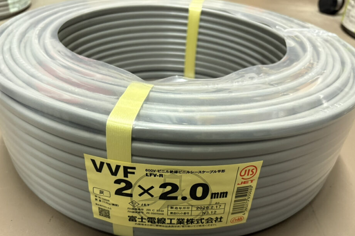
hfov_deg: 61.9
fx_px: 296
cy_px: 146
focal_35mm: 30
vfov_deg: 43.3
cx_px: 173
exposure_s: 1/50
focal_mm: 5.96
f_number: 1.6
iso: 250
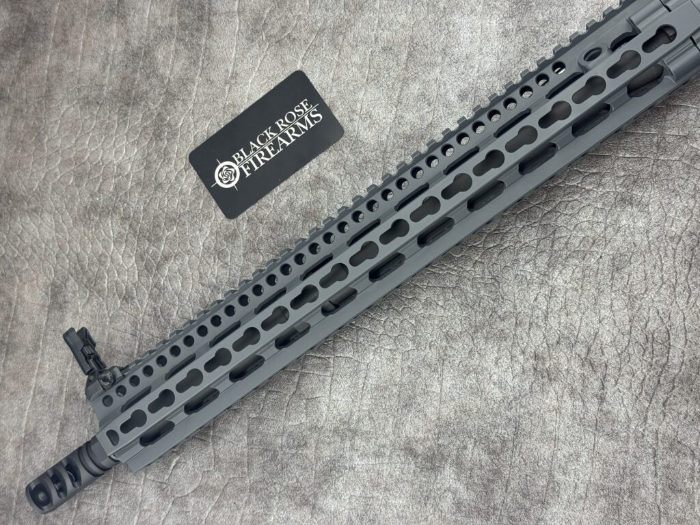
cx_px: 350
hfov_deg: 39.7
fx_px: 971
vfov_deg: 30.3
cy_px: 262
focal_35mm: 48
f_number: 1.78
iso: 50
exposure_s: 1/120
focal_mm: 6.76
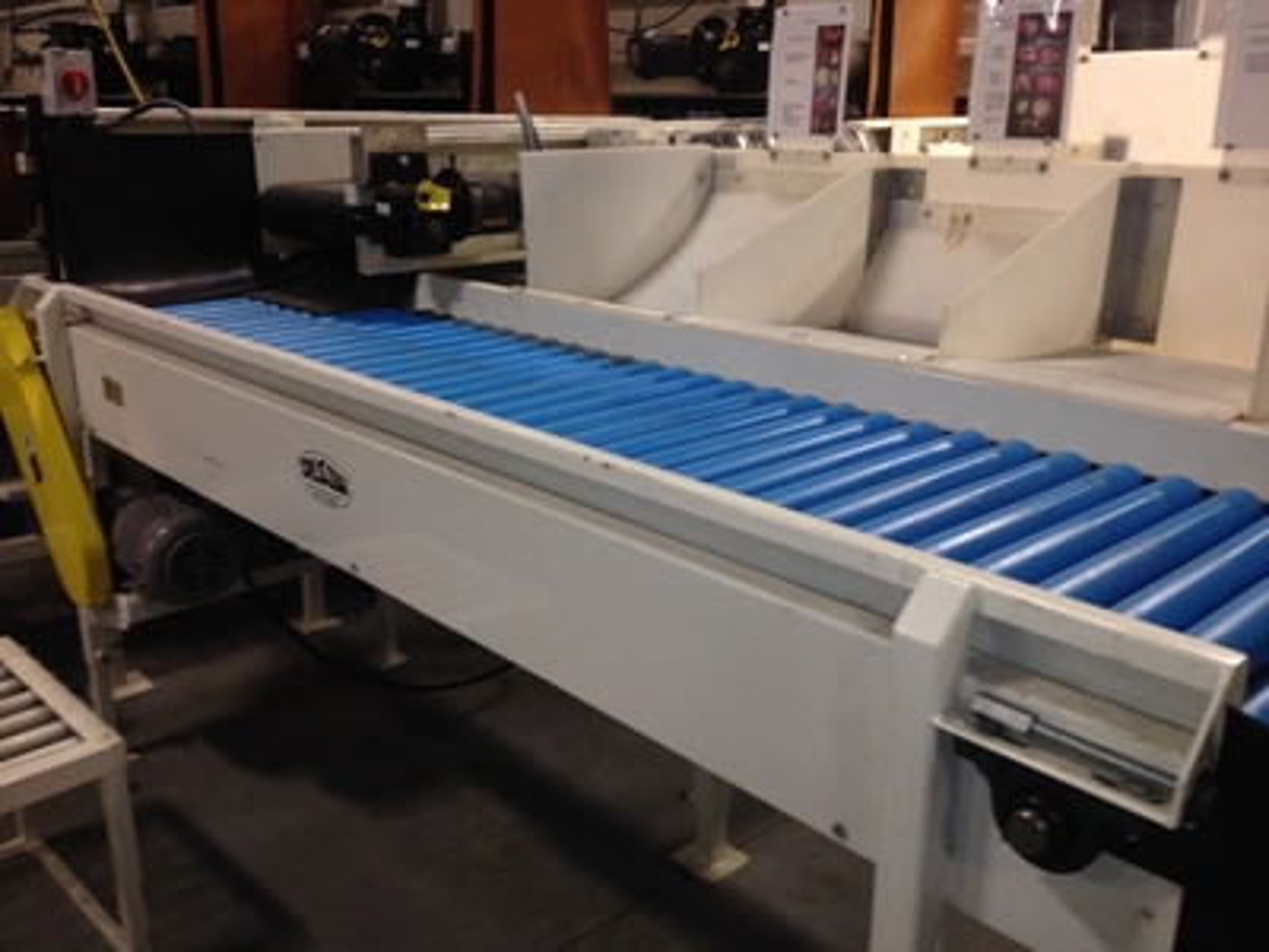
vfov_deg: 40.7
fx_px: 1283
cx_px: 634
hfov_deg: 52.6
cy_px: 476
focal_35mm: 35
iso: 50
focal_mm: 4.28
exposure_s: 1/26
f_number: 2.4
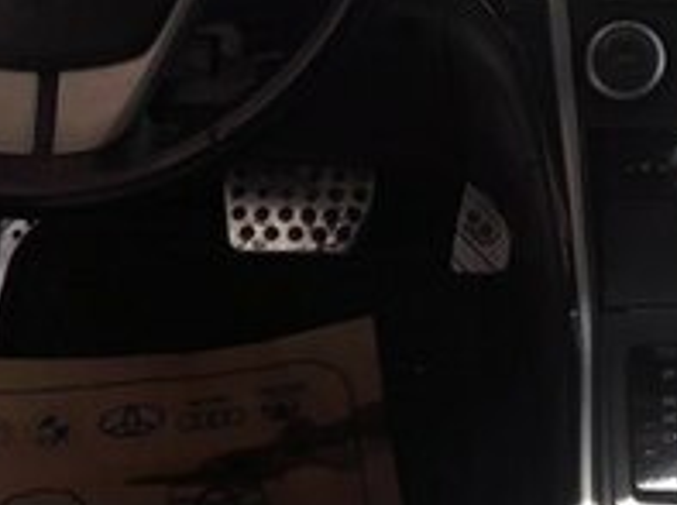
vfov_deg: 14.9
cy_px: -177
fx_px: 1835
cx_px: 708
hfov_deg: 20.1
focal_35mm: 94
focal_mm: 3.7
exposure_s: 1/436
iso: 40
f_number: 1.9
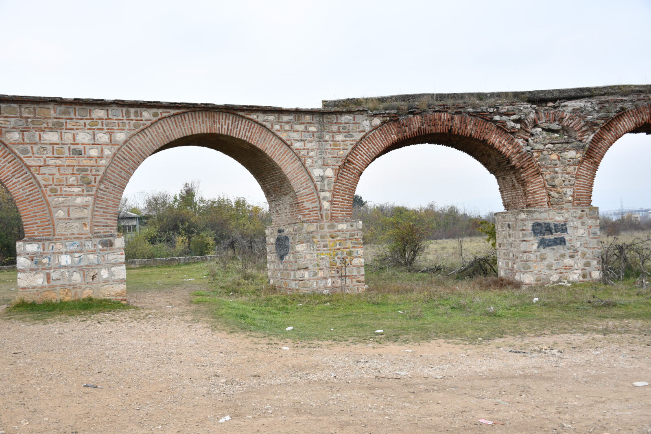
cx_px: 326
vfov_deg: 40.0
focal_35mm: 33
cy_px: 217
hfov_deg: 57.2
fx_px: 597
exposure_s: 1/200
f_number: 5
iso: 100
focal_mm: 22
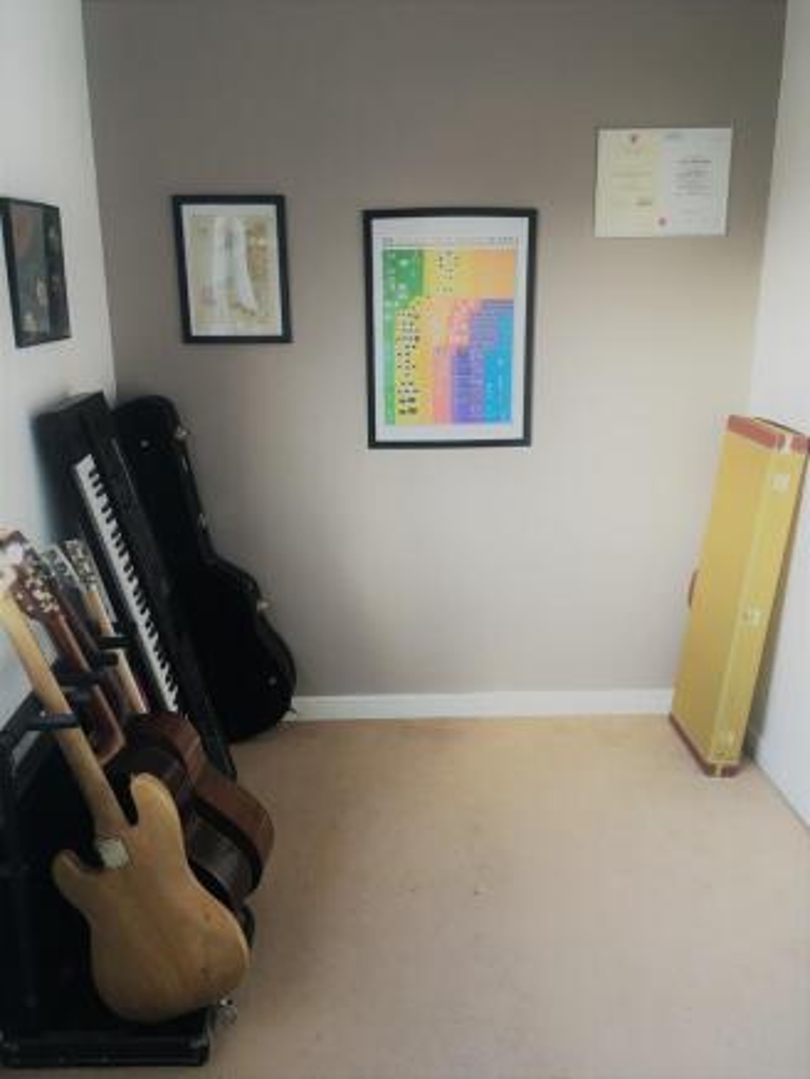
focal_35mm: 29
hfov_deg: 48.2
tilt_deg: -17.0
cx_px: 405
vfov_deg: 61.6
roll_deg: +0.8
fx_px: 904
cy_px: 540
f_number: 2.2
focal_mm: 4.15
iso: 100
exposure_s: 1/33
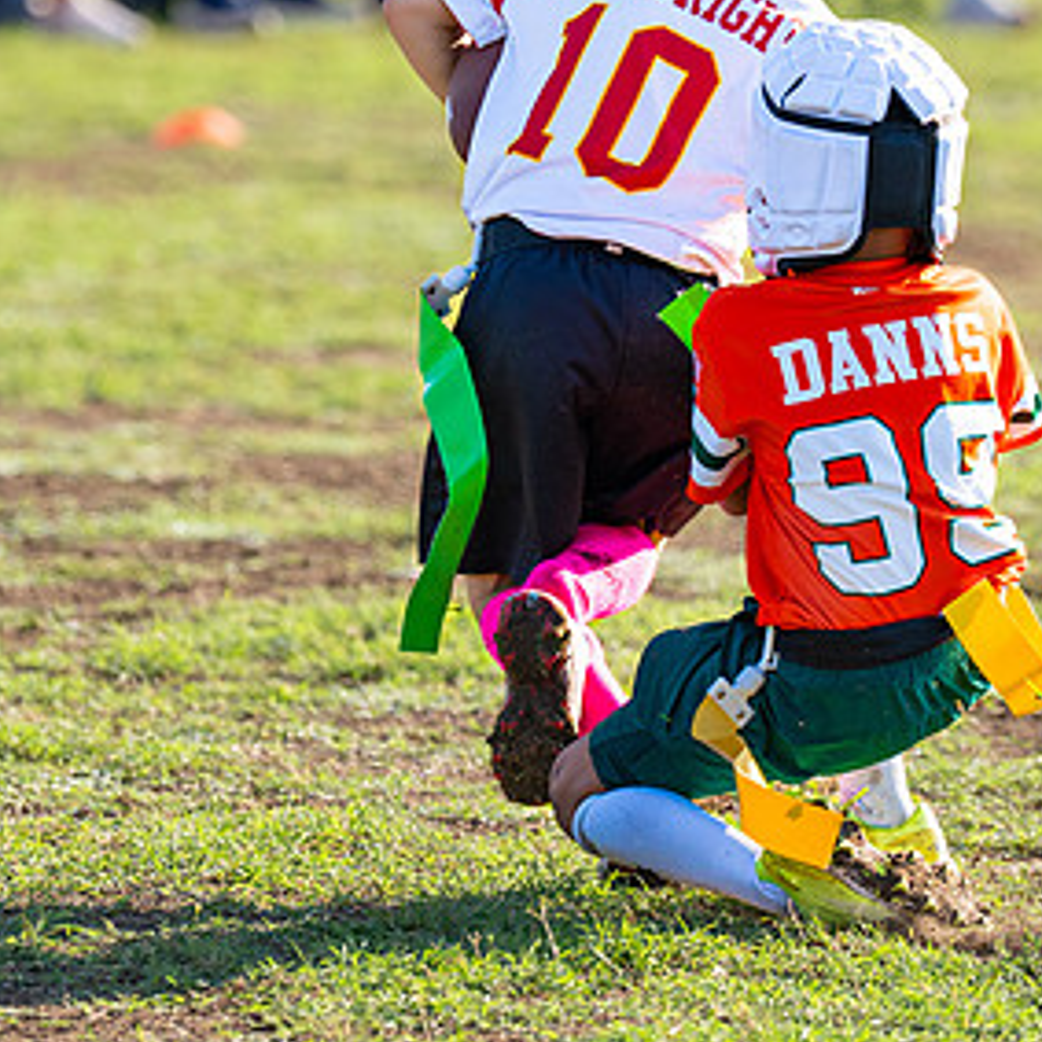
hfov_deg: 4.1
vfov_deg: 4.1
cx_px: 608
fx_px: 14678
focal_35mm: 431
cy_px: 319
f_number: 2.8
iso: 250
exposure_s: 1/2000
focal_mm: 149
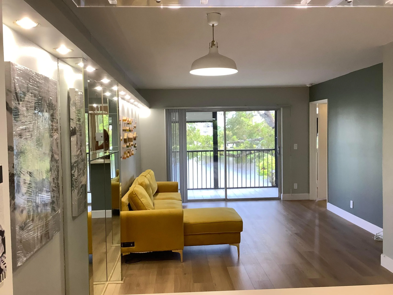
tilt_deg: -3.3
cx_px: 196
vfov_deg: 45.4
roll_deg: -0.4
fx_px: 352
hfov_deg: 58.4
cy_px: 148
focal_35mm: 31
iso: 80
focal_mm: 3.3
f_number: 2.4
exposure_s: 1/60
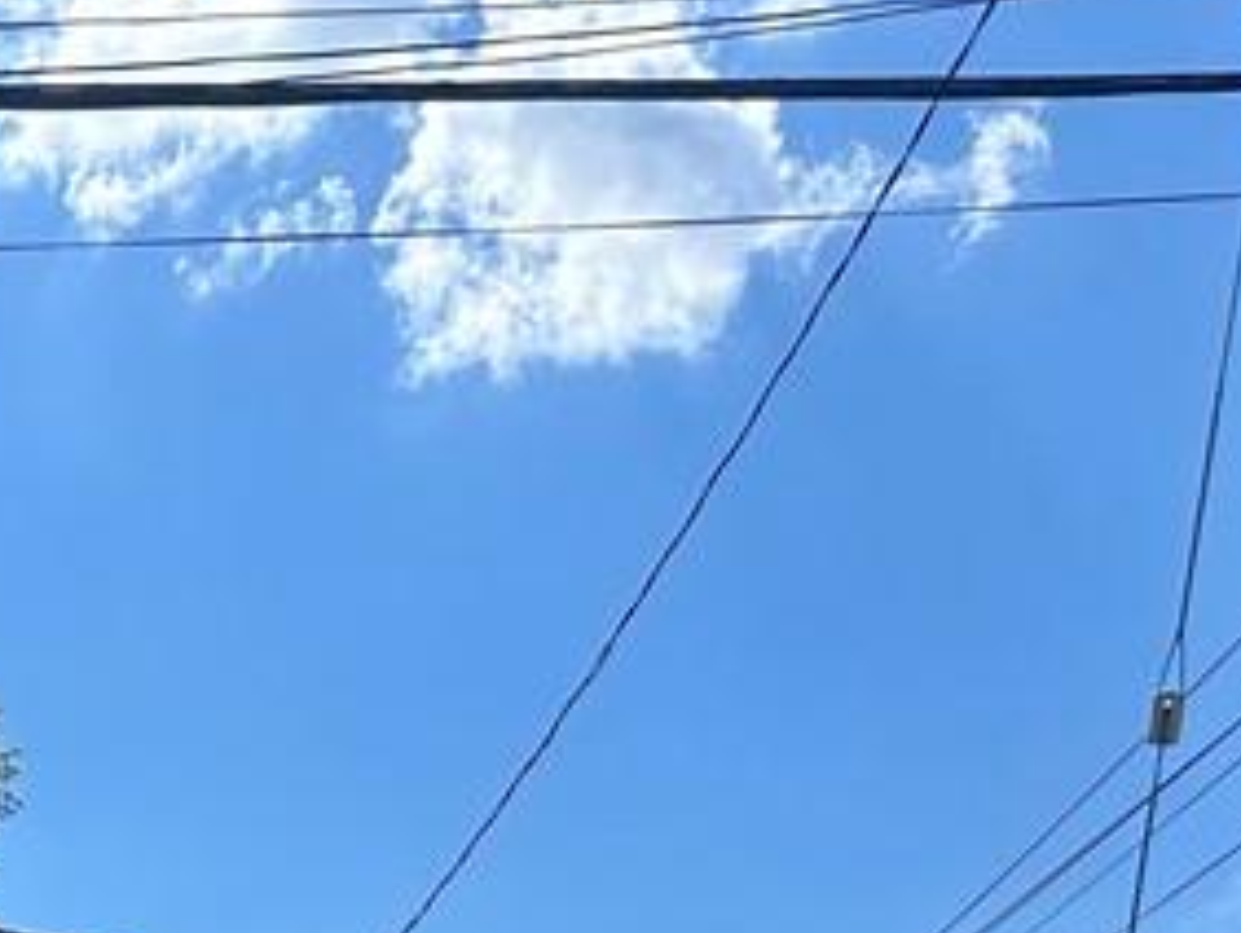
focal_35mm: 87
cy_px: 1624
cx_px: -418
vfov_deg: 15.0
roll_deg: -1.0
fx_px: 3122
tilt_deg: +5.5
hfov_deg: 20.4
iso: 80
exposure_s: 1/4545
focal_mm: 6.86
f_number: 1.78
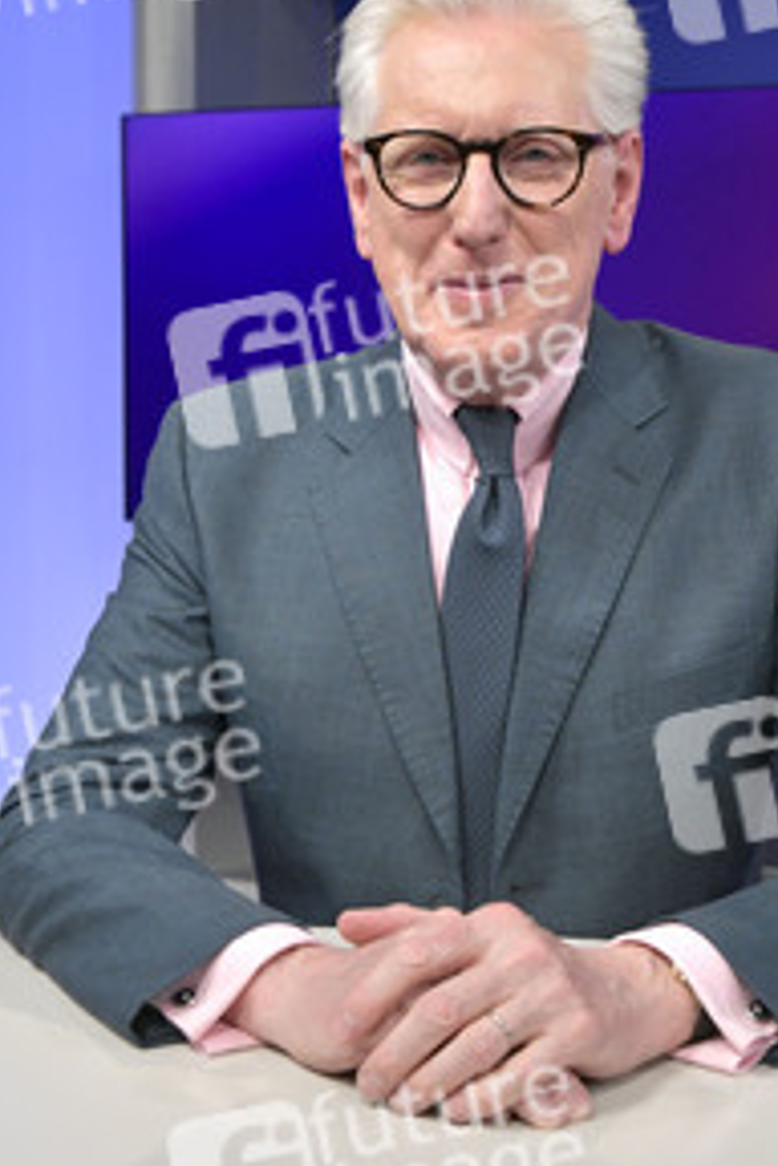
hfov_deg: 26.9
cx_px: 494
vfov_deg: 39.6
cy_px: 555
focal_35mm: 50
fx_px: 1621
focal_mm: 36
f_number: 6.3
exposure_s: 1/250
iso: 2500
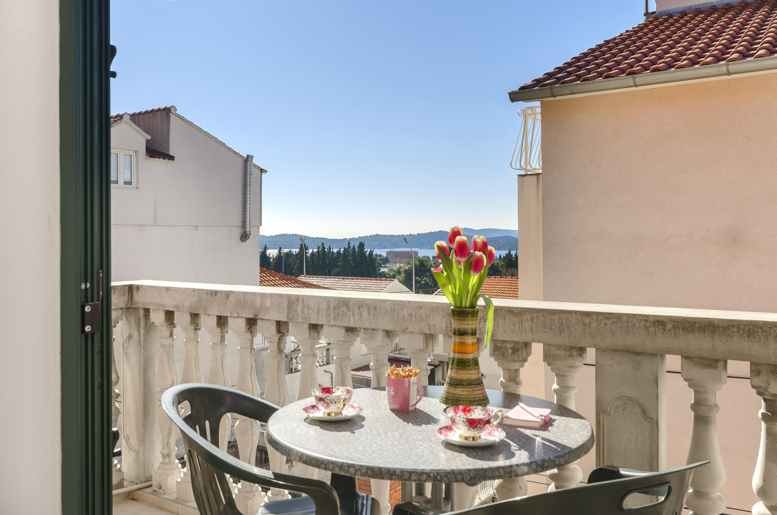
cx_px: 388
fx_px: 646
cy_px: 258
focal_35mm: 30
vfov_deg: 43.4
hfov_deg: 62.0
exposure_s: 1/200
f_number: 11
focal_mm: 20
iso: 100
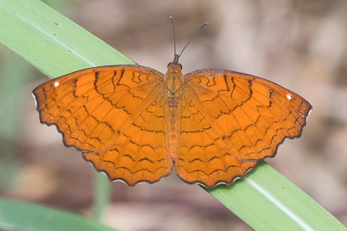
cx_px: 84
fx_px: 5850
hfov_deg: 3.4
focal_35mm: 607
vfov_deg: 2.3
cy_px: 131
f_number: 10
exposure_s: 1/500
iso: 1000
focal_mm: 150
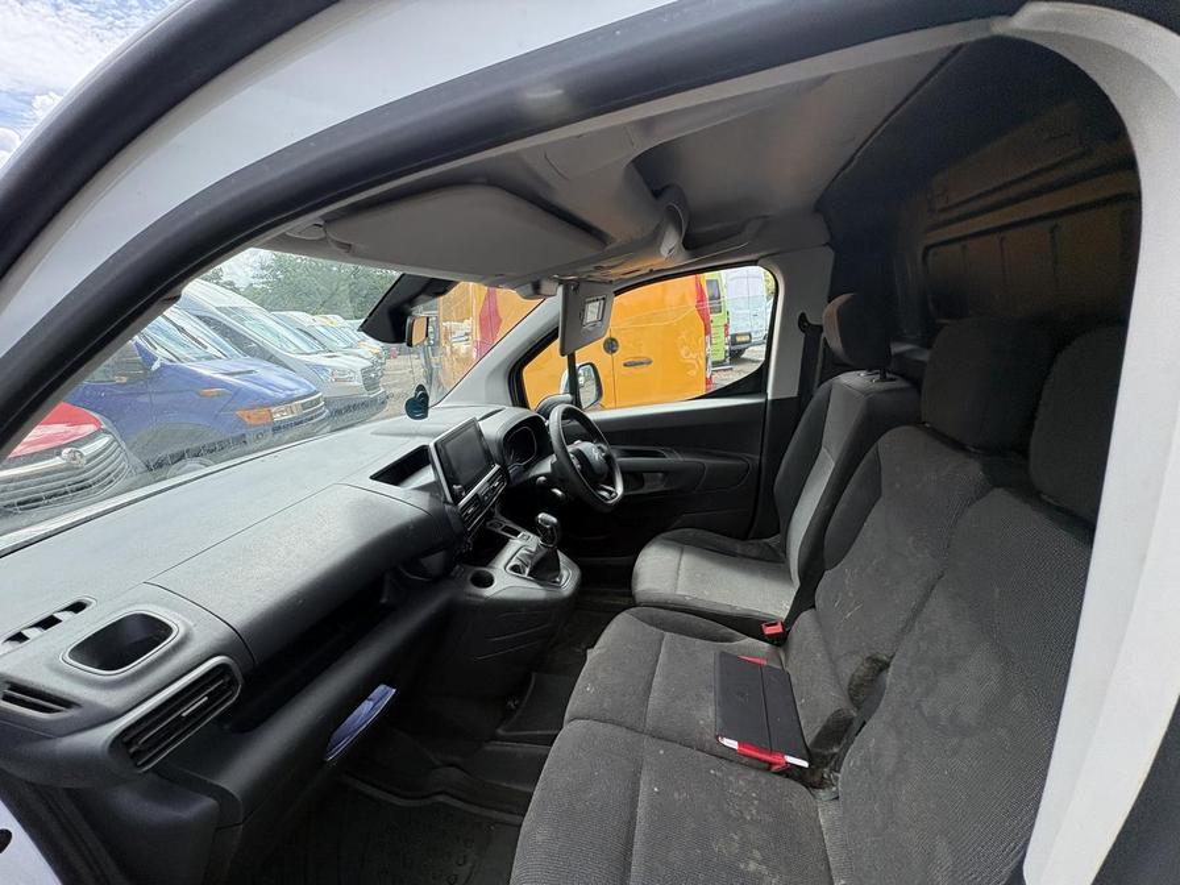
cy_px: 442
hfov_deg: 102.1
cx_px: 590
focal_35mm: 14
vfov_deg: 85.7
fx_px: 477
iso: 50
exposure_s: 1/425
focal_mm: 2.22
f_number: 2.2
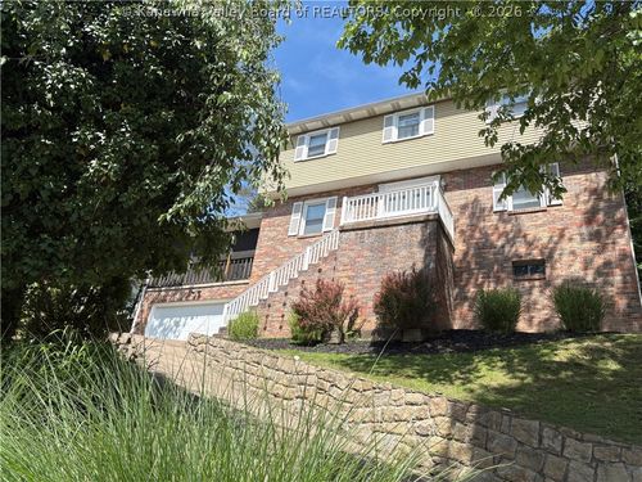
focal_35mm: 26
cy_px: 241
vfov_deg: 53.1
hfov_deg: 67.3
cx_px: 321
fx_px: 482
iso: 50
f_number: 1.6
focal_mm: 5.96
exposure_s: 1/2075
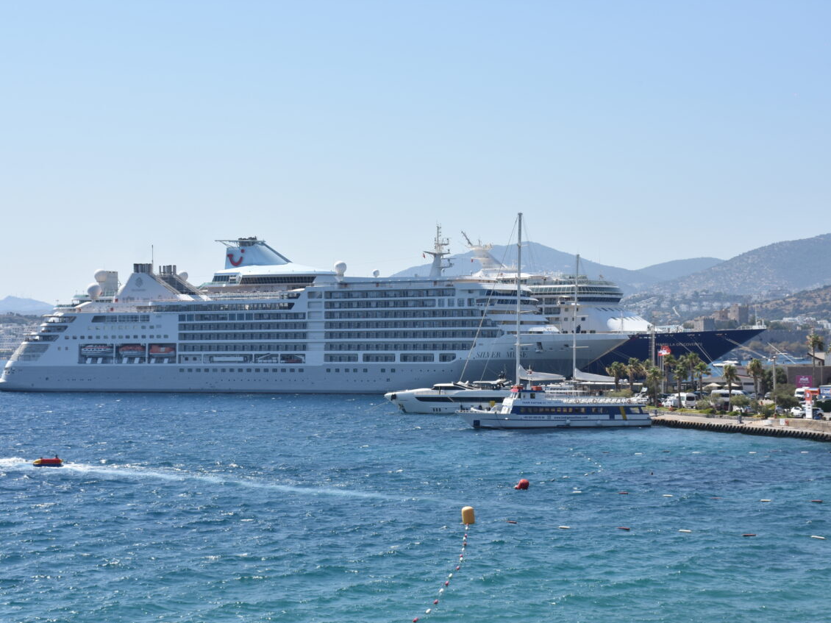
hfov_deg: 26.5
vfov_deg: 20.0
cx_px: 377
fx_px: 1765
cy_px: 313
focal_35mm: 74
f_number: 10
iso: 200
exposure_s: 1/400
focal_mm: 45
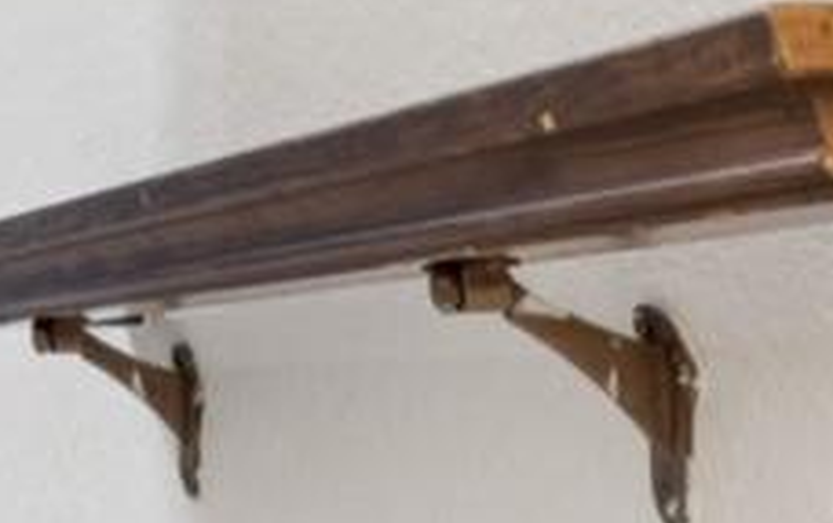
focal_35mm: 100
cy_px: -1375
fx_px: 2272
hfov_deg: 16.1
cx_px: -829
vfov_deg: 8.7
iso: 100
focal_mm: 14
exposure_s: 10
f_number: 22
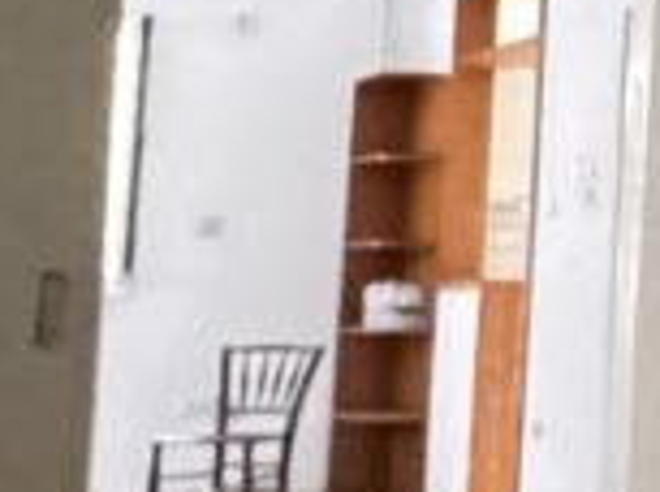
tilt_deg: +4.6
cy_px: 177
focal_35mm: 94
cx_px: 1713
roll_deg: +0.2
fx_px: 1788
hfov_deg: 13.3
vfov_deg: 15.6
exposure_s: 1/30
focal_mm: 2.22
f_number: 2.2
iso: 1600
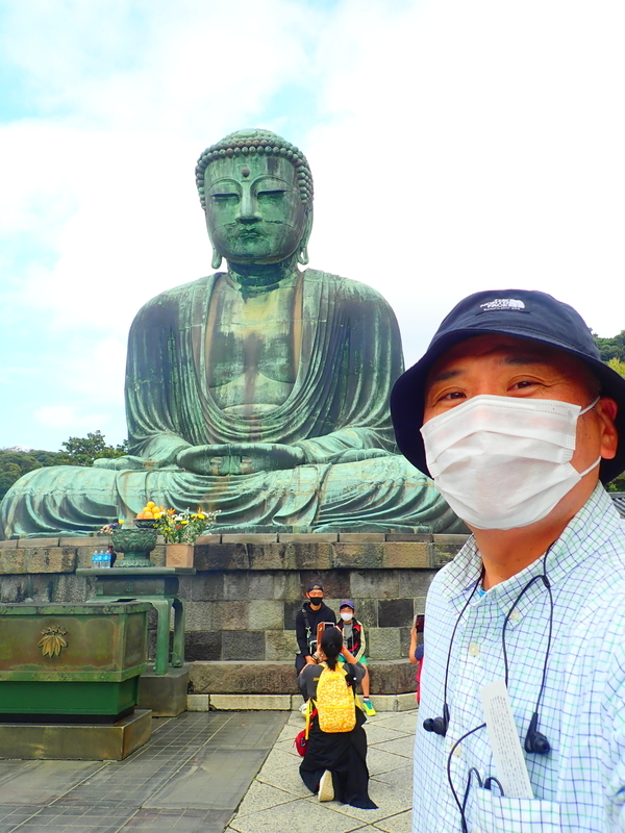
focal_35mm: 25
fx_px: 602
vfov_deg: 69.4
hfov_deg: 54.9
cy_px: 416
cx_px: 312
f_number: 2.8
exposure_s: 1/500
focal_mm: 4.5
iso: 100
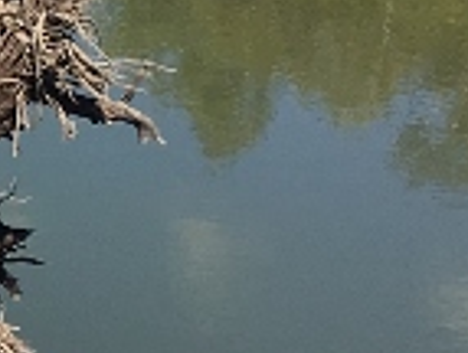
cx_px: -903
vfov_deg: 7.2
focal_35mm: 207
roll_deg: -3.0
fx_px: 2806
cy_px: 88
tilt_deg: -15.7
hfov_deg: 8.2
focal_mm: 4.15
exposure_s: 1/1425
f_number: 2.2
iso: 25
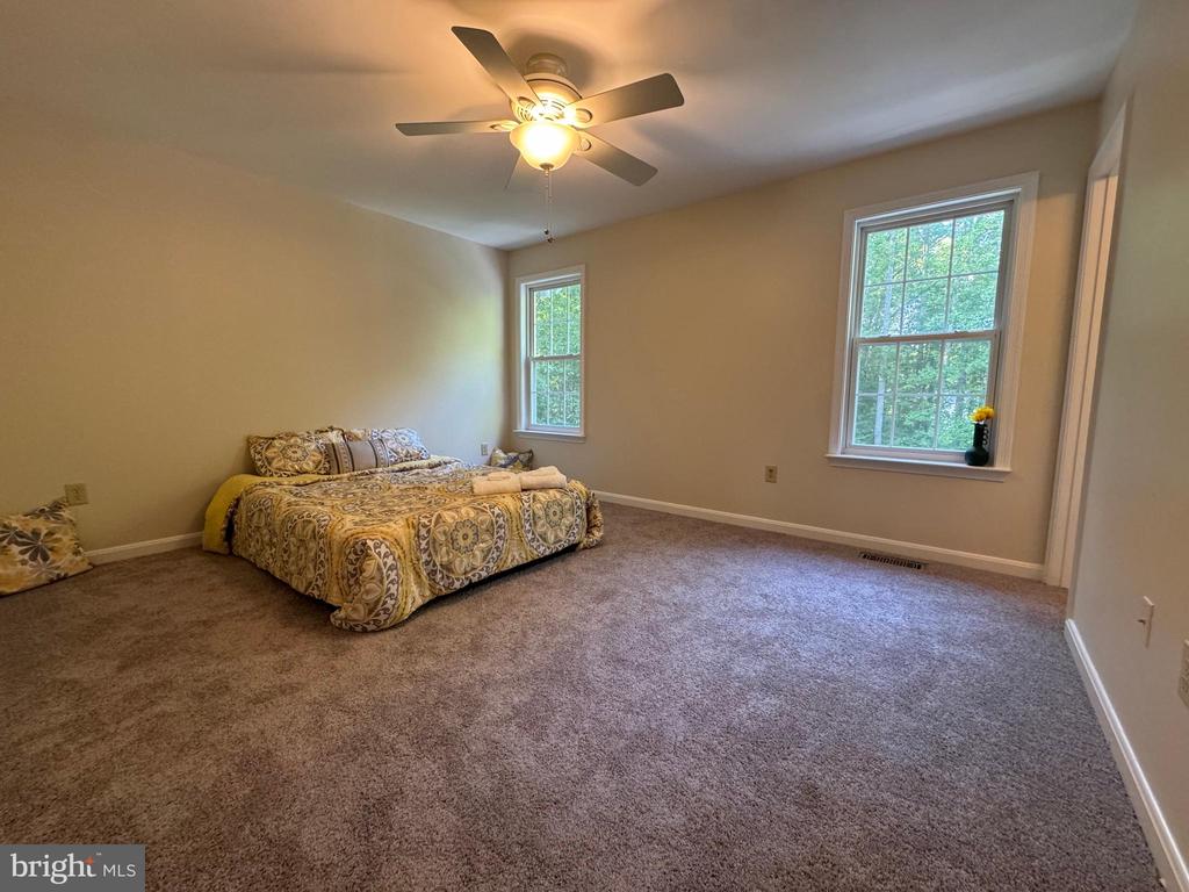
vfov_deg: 85.7
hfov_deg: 102.1
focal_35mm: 14
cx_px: 594
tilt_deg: -6.0
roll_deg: +0.0
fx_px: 481
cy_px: 446
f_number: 2.2
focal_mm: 2.22
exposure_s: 1/60
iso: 320
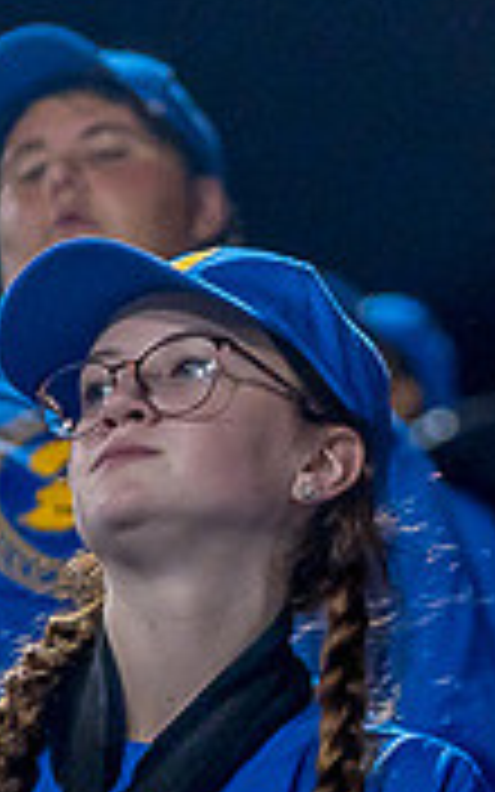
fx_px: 8699
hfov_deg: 3.3
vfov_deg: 5.2
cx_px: 428
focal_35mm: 403
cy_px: 508
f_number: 4
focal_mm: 120
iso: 2000
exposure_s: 1/200
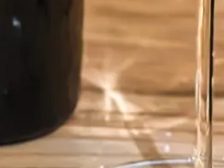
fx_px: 1894
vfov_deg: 4.9
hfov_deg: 6.6
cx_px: -204
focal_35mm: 293
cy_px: -241
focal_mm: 6.86
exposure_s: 1/25
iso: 640
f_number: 1.8
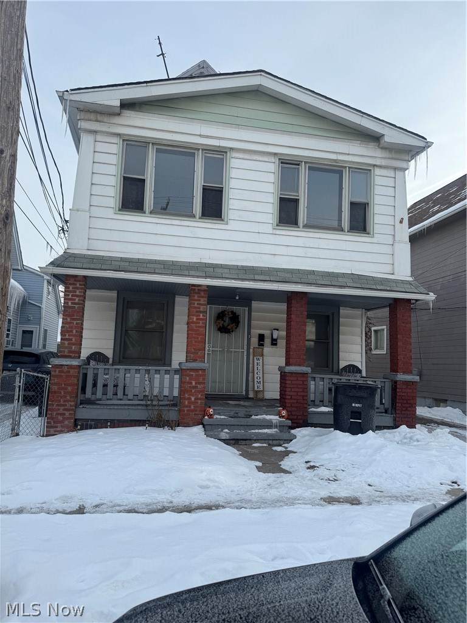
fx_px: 432
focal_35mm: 24
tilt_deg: +5.4
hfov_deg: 56.8
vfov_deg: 71.6
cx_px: 234
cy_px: 312
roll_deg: -1.7
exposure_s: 1/2833
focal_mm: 6.76
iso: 80
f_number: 1.78
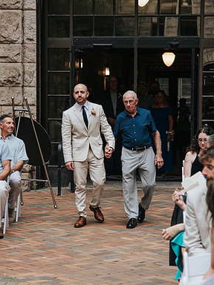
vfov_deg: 14.5
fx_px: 1121
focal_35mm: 136
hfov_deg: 10.9
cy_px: 142
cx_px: 101
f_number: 4
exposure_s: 1/500
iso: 450
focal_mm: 85
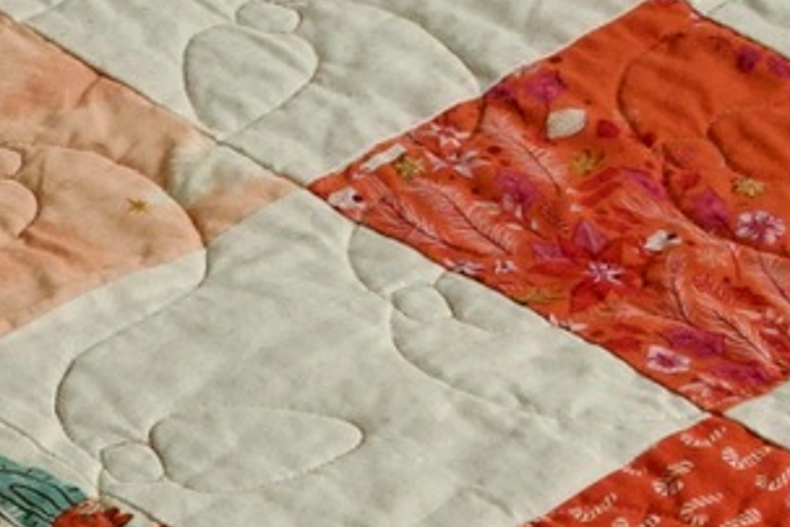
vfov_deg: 4.3
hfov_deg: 6.7
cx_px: -112
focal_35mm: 308
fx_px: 6754
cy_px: 1576
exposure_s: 1/125
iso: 400
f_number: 8
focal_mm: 27
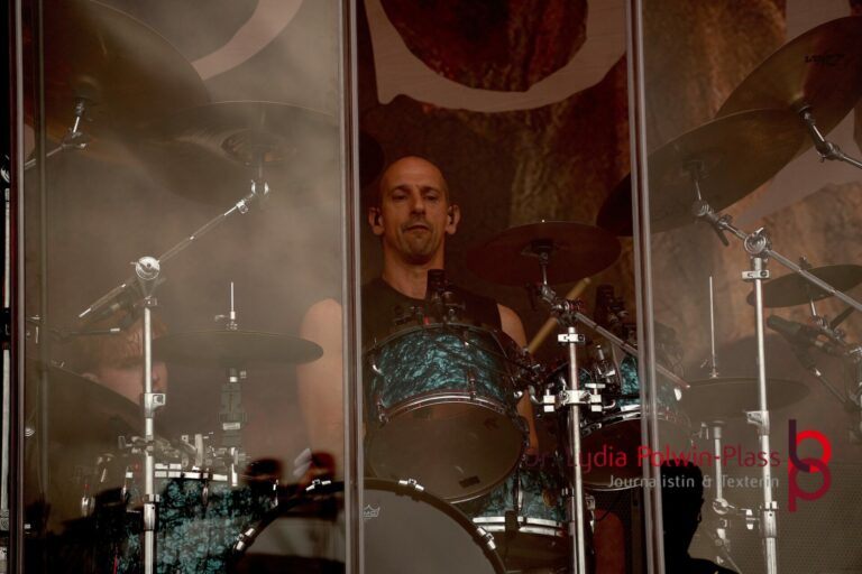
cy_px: 287
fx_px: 5674
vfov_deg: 5.8
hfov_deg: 8.7
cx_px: 431
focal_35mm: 237
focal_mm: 158
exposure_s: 1/250
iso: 250
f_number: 5.6
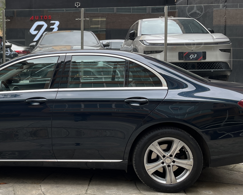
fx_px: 352
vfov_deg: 30.8
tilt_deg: -3.9
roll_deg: +0.4
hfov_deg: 36.6
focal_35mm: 49
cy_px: 89
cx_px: 44
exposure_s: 1/175
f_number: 1.6
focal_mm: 5.1
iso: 40
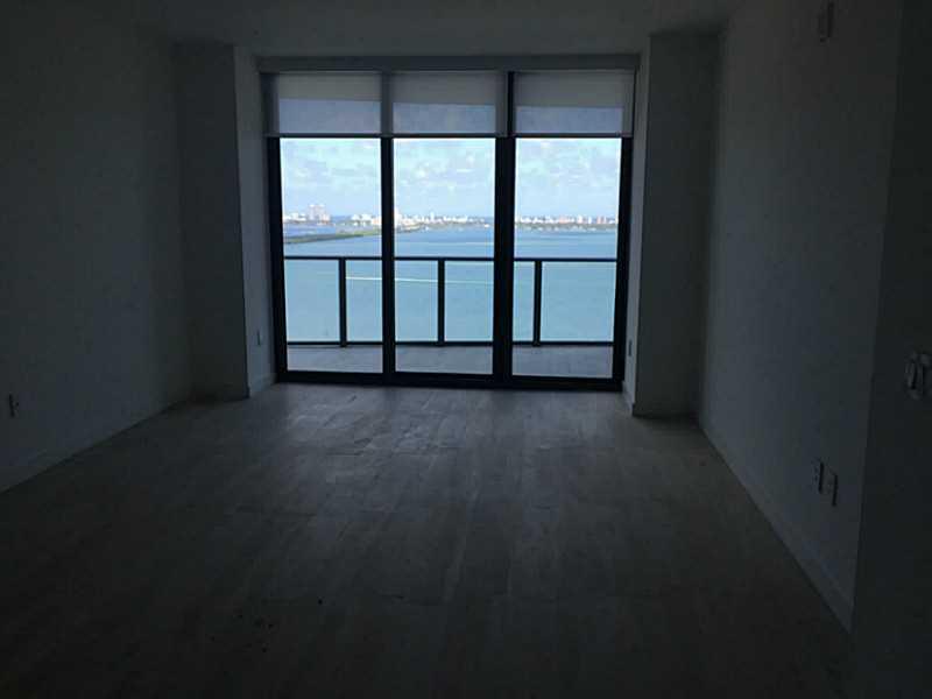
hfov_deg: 61.7
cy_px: 350
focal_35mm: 29
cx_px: 466
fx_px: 781
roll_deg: -0.6
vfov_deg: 48.2
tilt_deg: -10.2
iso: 32
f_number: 2.2
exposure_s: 1/507
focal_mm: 4.15
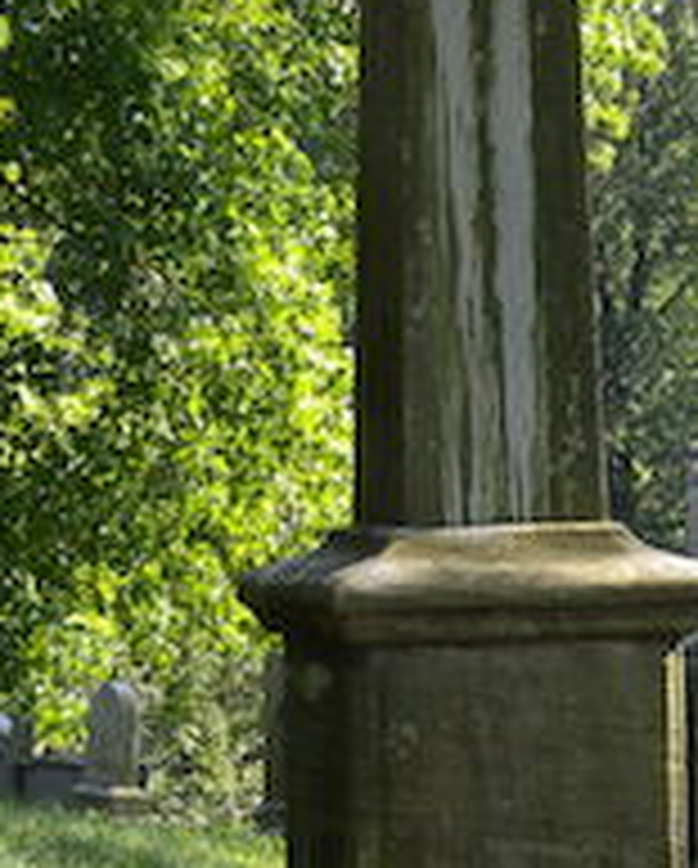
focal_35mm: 259
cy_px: 16
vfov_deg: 7.4
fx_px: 6672
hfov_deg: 6.0
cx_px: 621
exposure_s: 1/130
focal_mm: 12.3
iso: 64
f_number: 4.1
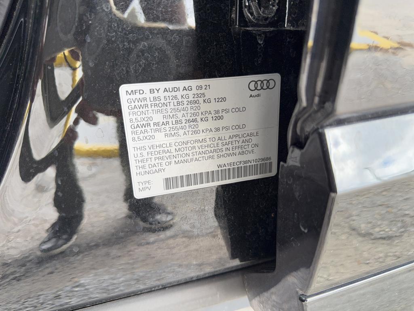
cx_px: 207
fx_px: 287
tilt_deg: -23.0
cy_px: 156
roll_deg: +2.5
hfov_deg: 71.6
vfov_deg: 56.8
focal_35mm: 24
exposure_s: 1/192
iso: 100
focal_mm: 6.76
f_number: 1.78
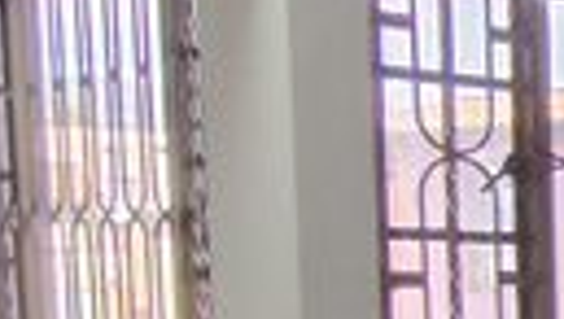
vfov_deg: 13.1
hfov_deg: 15.0
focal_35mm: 90
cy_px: 406
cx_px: 1333
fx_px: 1348
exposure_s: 1/120
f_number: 2.2
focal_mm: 1.65
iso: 50
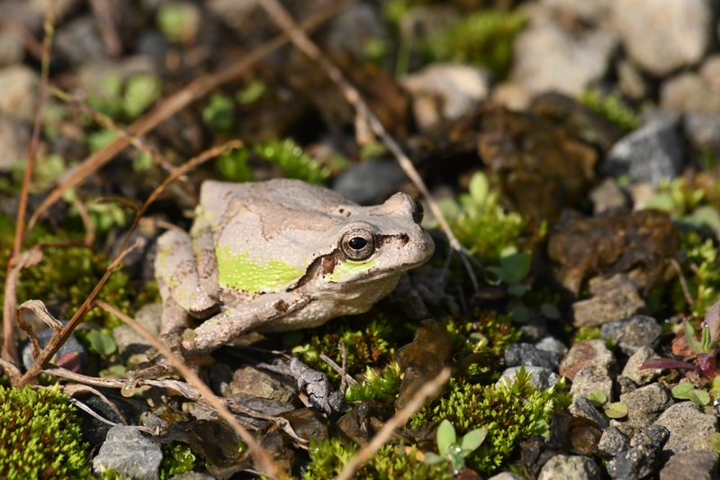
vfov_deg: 4.2
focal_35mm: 330
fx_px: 6598
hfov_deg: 6.2
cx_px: 360
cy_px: 240
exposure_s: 1/800
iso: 640
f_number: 14
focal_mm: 220
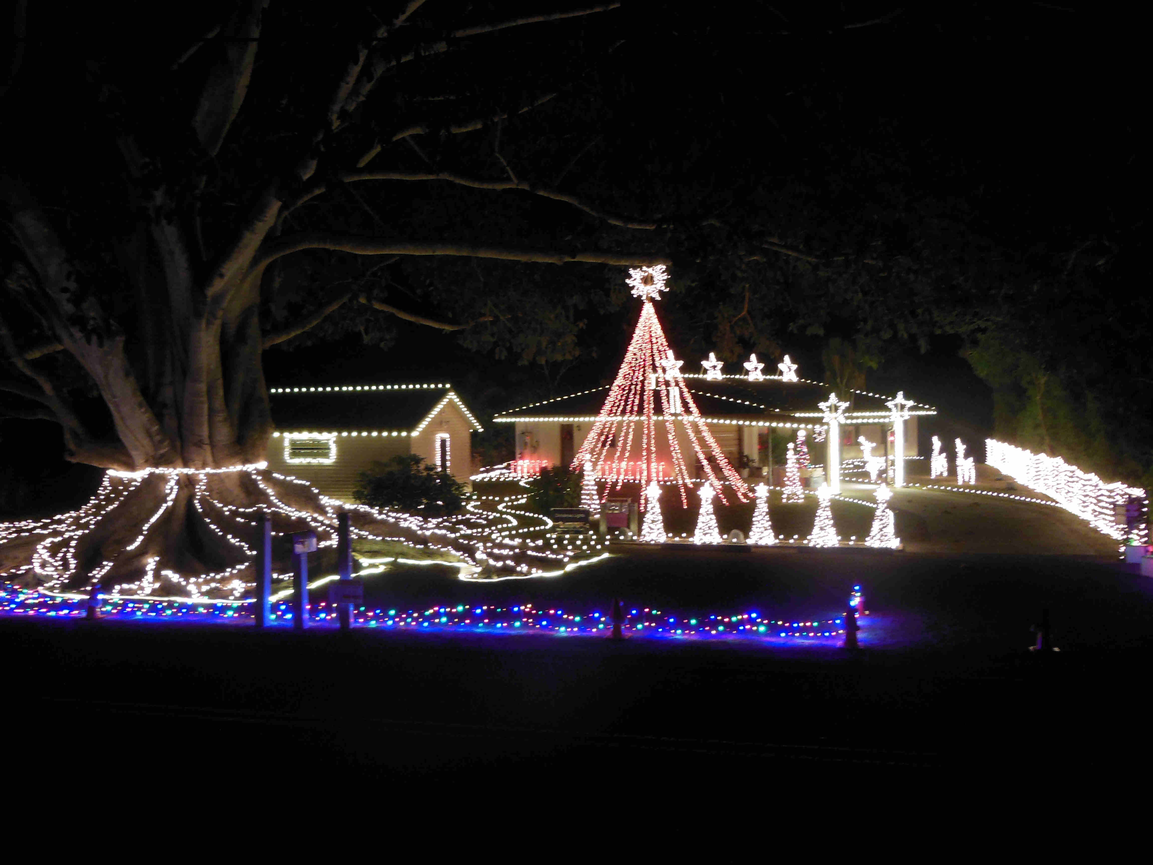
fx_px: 1132
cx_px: 576
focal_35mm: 34
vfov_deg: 41.8
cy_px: 432
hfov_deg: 54.0
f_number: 3.9
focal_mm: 6
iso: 400
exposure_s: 1/2
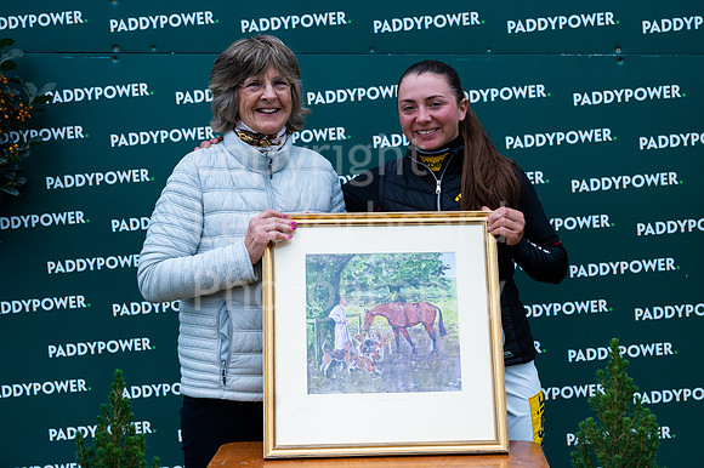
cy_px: 229
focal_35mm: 64
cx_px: 366
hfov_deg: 31.5
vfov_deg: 21.3
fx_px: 1248
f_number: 4
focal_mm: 54
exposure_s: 1/3200
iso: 500
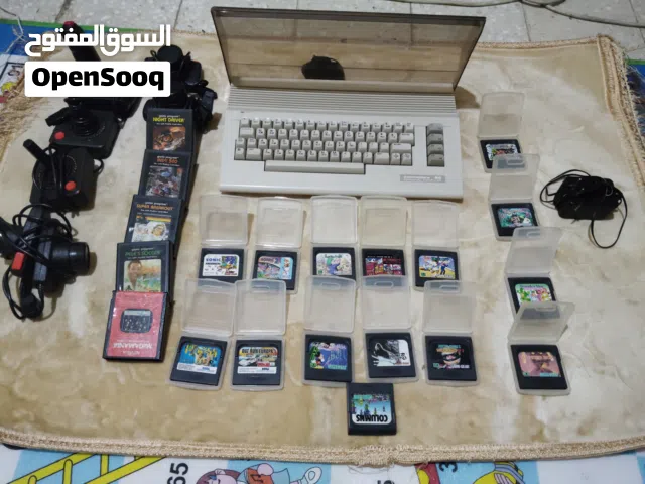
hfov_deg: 61.7
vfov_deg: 48.2
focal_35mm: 29
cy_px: 242
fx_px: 540
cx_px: 322
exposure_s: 1/33.3
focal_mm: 4.25
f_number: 1.8
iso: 1236
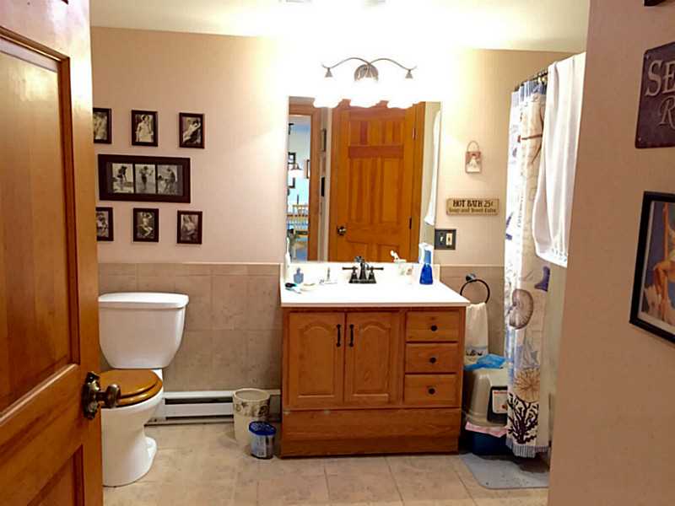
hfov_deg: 61.7
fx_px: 565
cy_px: 253
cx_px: 338
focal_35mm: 29
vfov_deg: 48.2
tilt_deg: -8.5
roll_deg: -2.0
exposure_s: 1/30
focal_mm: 4.15
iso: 200
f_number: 2.2
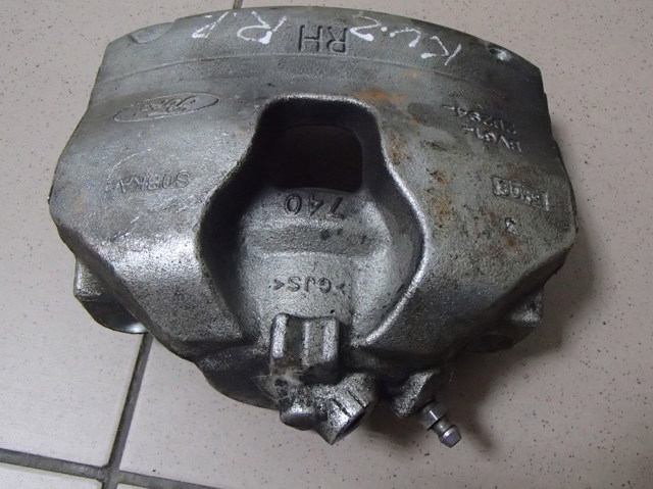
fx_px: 697
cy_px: 244
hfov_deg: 50.2
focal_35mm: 37
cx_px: 326
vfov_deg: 38.6
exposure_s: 1/25
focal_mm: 6.64
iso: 1600
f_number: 4.7
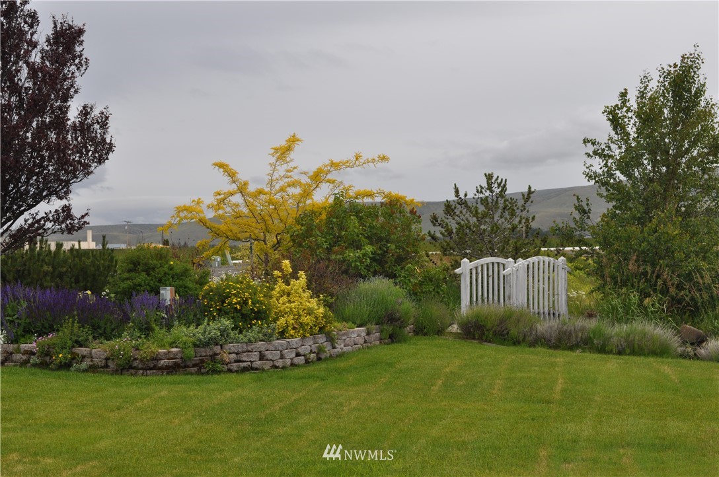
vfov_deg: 25.0
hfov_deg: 36.9
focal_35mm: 54
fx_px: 1077
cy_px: 238
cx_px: 360
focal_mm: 36
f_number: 13
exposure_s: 1/200
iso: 200
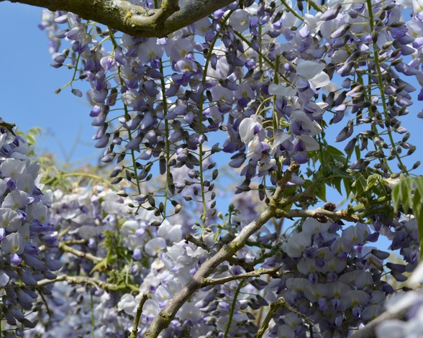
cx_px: 98
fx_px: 1074
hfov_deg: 22.0
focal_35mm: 86
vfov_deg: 17.9
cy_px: 205
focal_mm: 35
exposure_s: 1/250
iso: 110
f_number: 8
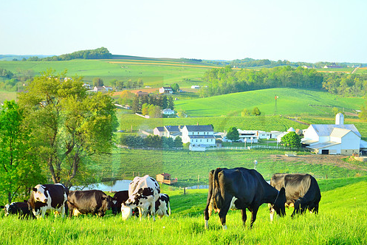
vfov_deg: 16.3
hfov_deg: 24.2
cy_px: 142
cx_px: 210
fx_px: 857
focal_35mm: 84
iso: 100
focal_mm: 48
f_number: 5.6
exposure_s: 1/80
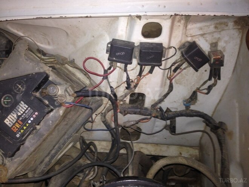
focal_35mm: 33
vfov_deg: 42.9
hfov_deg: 55.4
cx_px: 124
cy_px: 94
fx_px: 237
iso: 64
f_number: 2.4
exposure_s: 1/16
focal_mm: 4.12
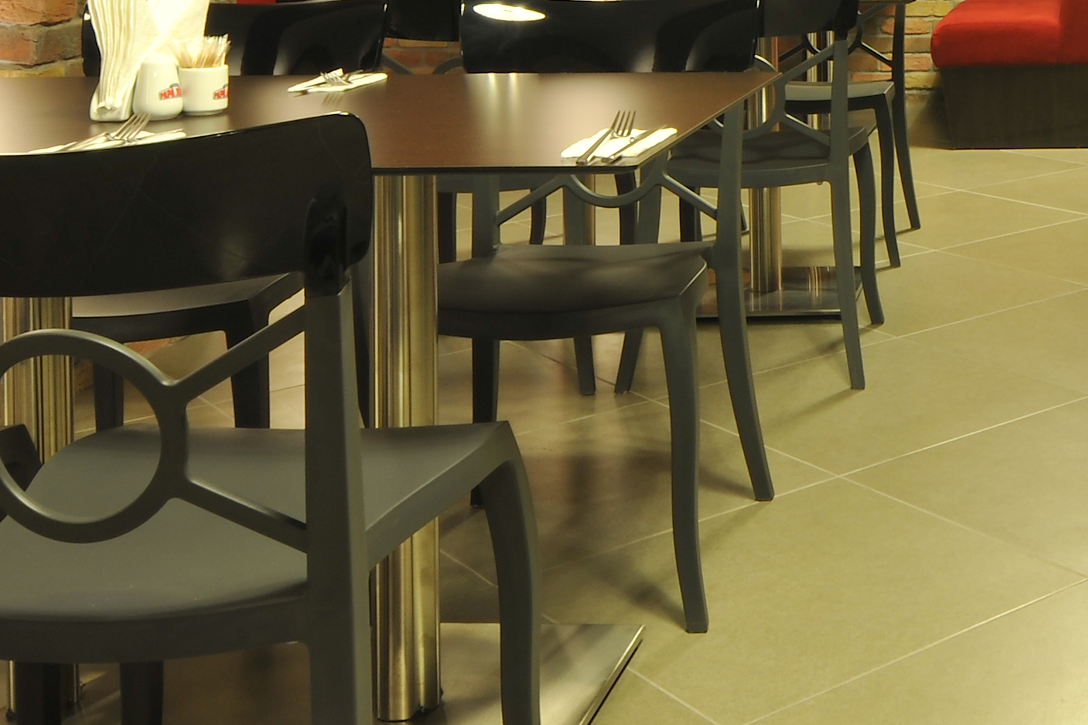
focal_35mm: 55
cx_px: 1104
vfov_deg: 22.8
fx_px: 1662
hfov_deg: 33.0
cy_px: -119
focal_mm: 14
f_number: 22
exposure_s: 10
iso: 100
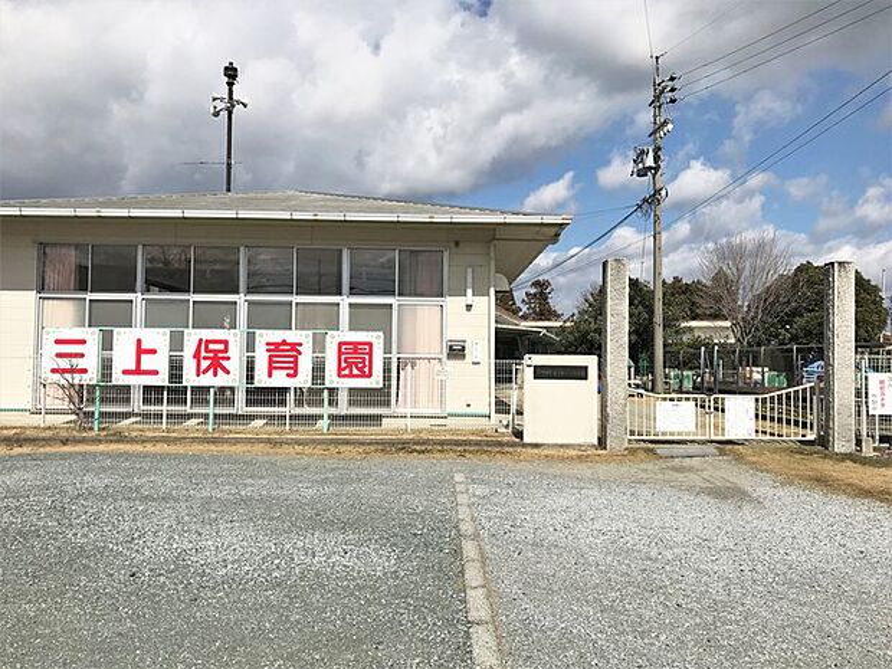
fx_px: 722
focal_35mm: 28
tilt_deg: +4.0
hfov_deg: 63.4
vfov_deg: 49.7
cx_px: 446
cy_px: 334
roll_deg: +1.5
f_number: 1.8
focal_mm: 3.99
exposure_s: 1/6849
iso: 25
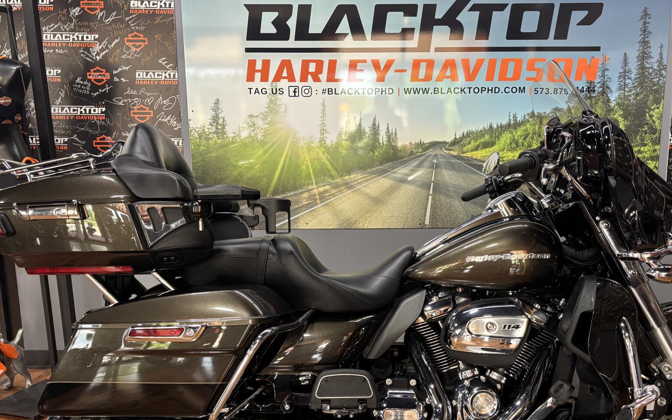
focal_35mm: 36
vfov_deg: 35.2
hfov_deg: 53.8
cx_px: 382
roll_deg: +0.9
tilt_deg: -10.0
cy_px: 256
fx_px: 659
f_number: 1.6
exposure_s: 1/60
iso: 160
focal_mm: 5.96
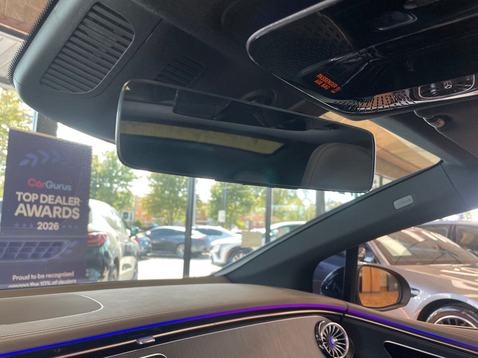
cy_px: 179
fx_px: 359
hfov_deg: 67.3
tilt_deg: +8.7
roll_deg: -1.3
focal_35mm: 26
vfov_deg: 53.1
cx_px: 239
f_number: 1.6
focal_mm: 4.2
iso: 100
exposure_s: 1/120
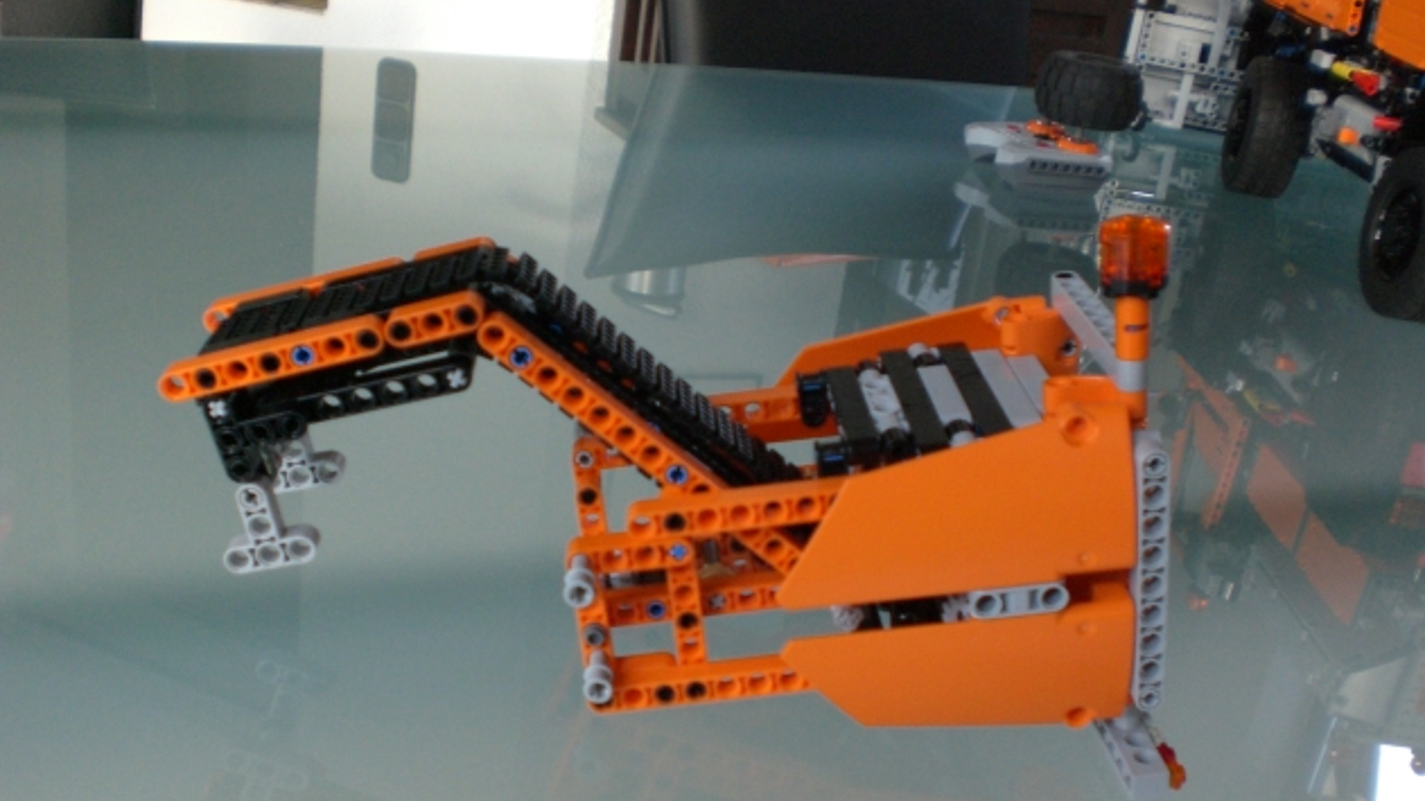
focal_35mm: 42
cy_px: 514
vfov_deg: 28.2
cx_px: 709
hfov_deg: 48.4
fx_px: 1587
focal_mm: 6.3
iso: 200
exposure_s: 1/60
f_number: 3.1
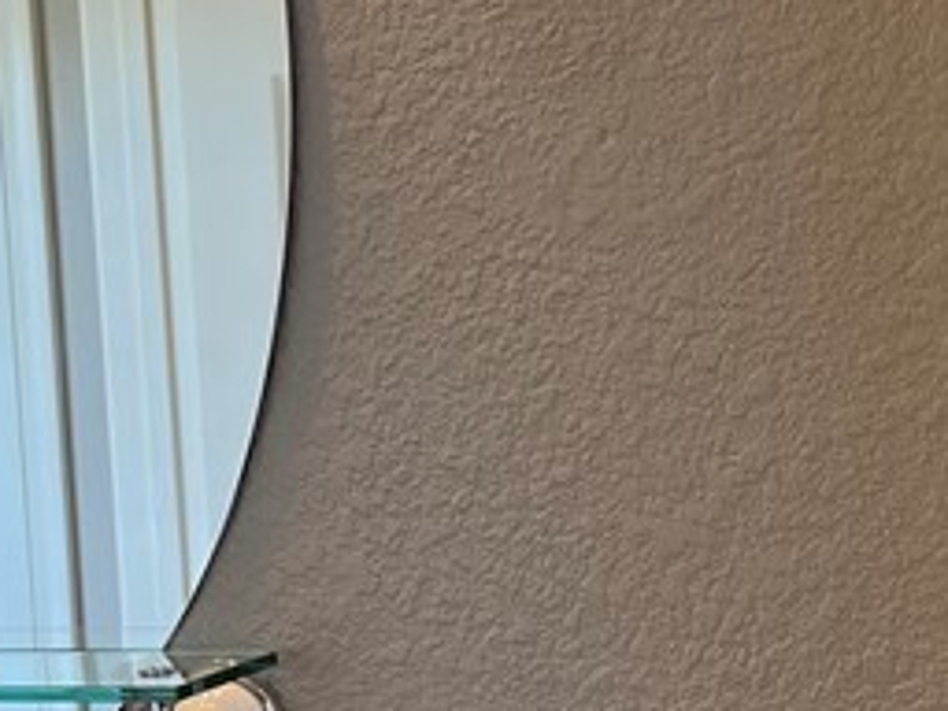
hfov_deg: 18.9
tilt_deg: -12.6
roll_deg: +2.6
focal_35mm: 104
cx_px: 537
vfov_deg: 13.7
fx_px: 2848
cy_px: 911
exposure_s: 1/60
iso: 64
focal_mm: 5.1
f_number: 1.6
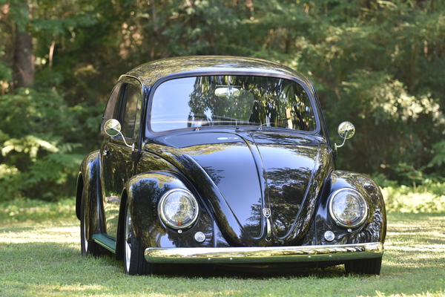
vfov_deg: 6.5
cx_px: 222
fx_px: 2596
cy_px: 148
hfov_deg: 9.8
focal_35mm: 210
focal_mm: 140
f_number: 6.3
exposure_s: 1/125
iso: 640
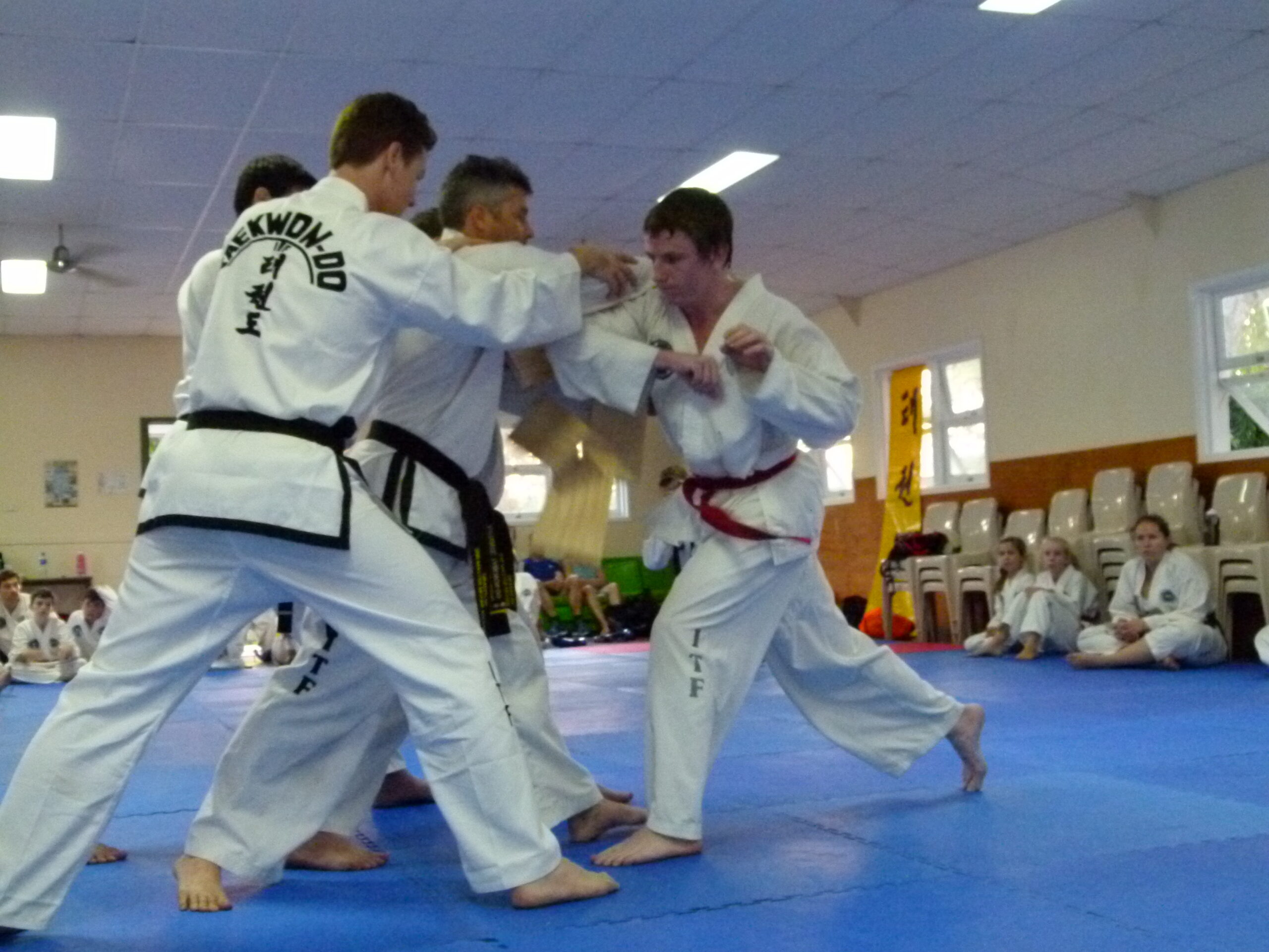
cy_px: 476
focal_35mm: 42
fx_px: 1540
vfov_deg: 34.3
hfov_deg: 44.8
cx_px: 634
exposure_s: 1/80
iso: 1000
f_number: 3.2
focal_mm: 7.6
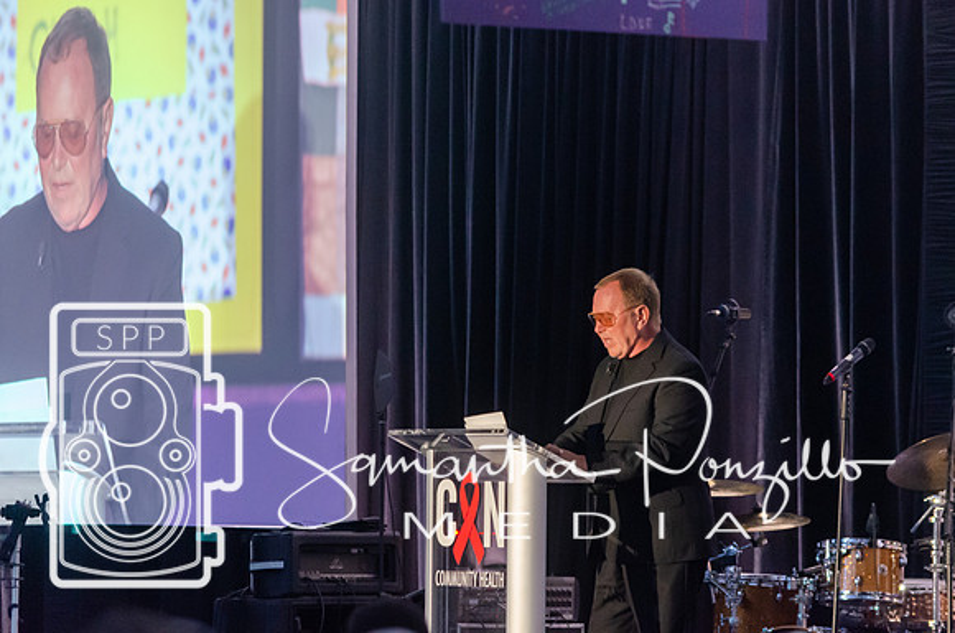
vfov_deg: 5.2
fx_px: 6903
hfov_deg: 7.9
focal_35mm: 261
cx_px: 478
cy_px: 316
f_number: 5
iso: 3200
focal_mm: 170
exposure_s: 1/40
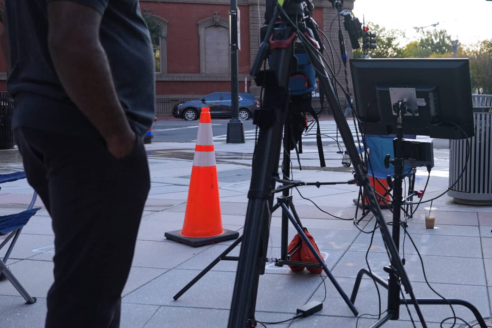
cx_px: 410
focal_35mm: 44
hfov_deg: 42.0
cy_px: 120
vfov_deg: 30.4
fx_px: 601
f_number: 2.8
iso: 500
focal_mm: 24
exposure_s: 1/1250
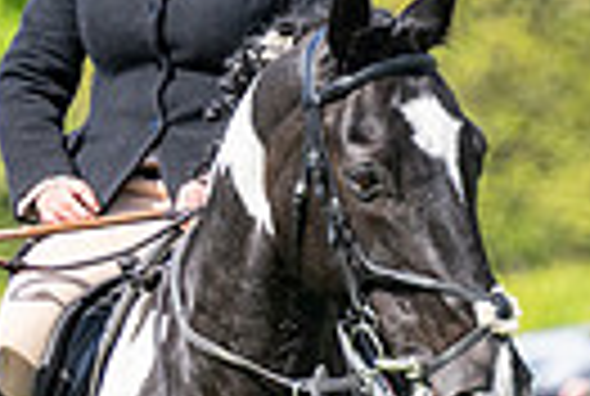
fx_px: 18578
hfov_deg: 1.8
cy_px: 454
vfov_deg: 1.2
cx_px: -124
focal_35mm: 1131
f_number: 4
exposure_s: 1/2000
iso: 400
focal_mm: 220
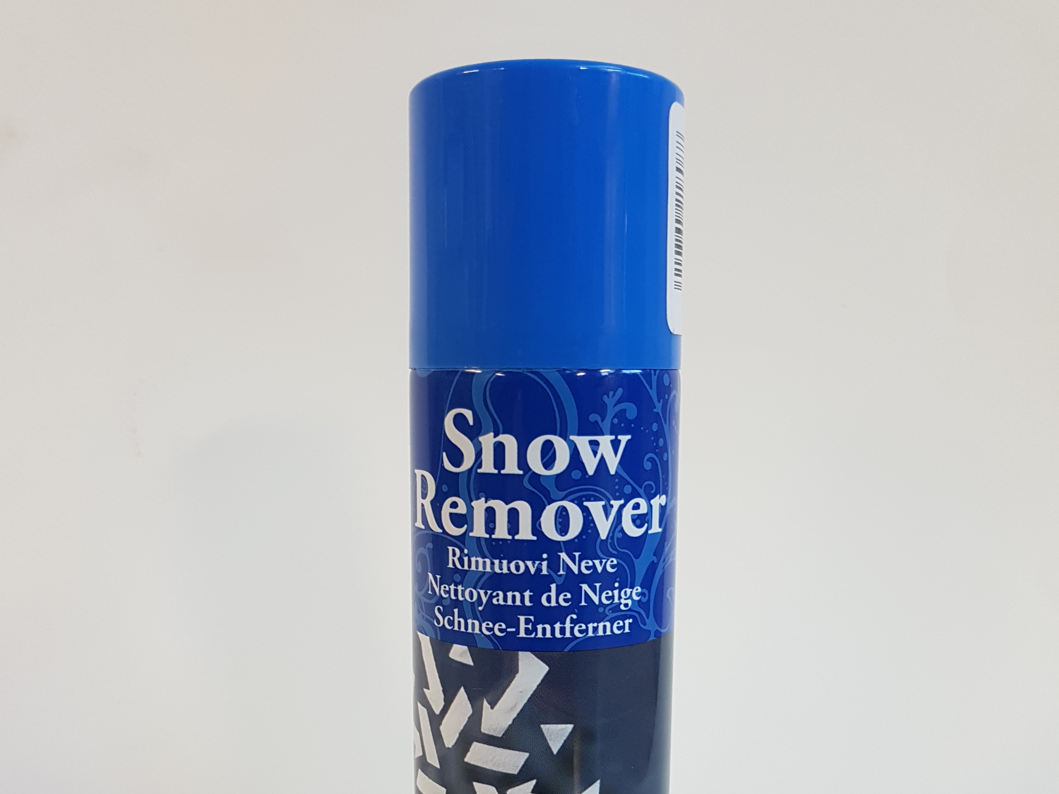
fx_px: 1071
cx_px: 532
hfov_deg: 52.6
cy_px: 575
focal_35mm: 35
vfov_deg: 39.8
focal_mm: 4.2
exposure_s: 1/25
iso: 125
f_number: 1.7
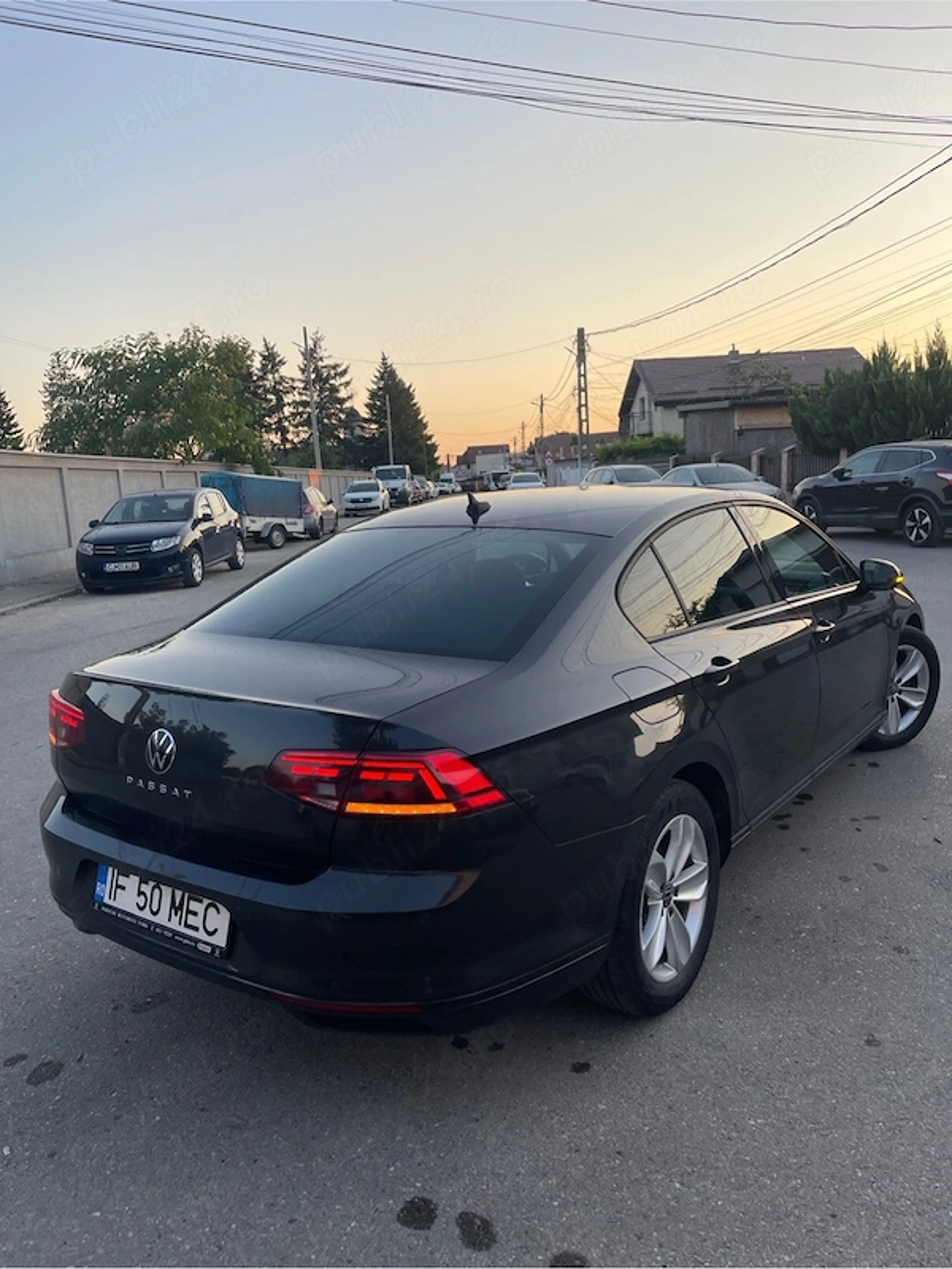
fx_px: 917
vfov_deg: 69.4
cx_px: 476
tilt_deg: -8.4
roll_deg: +2.9
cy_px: 634
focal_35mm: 25
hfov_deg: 54.9
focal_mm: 5.1
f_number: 1.6
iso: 32
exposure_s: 1/564
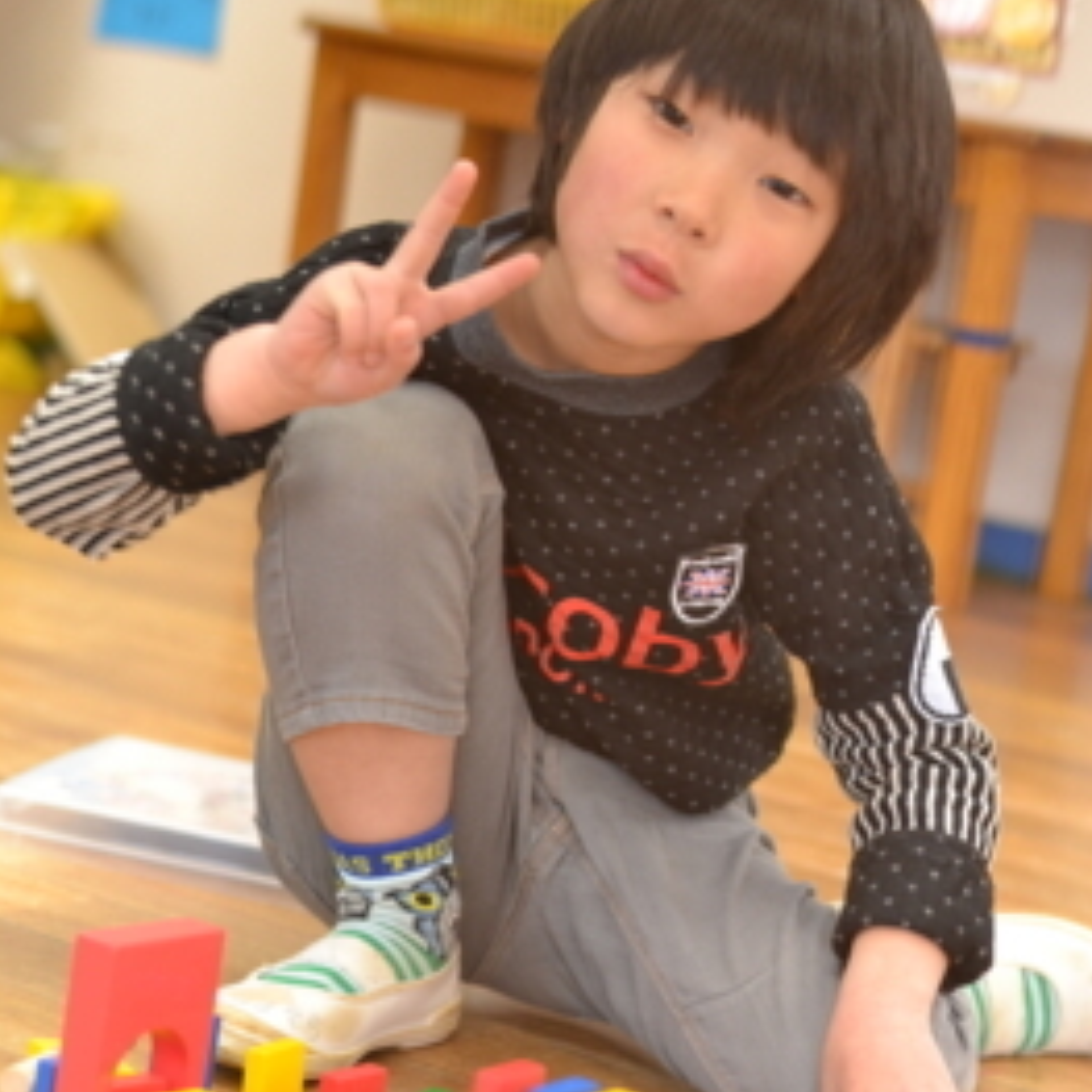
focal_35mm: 97
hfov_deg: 17.9
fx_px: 3462
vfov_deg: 17.9
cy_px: 623
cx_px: 550
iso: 560
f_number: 1.8
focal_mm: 50
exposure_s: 1/60
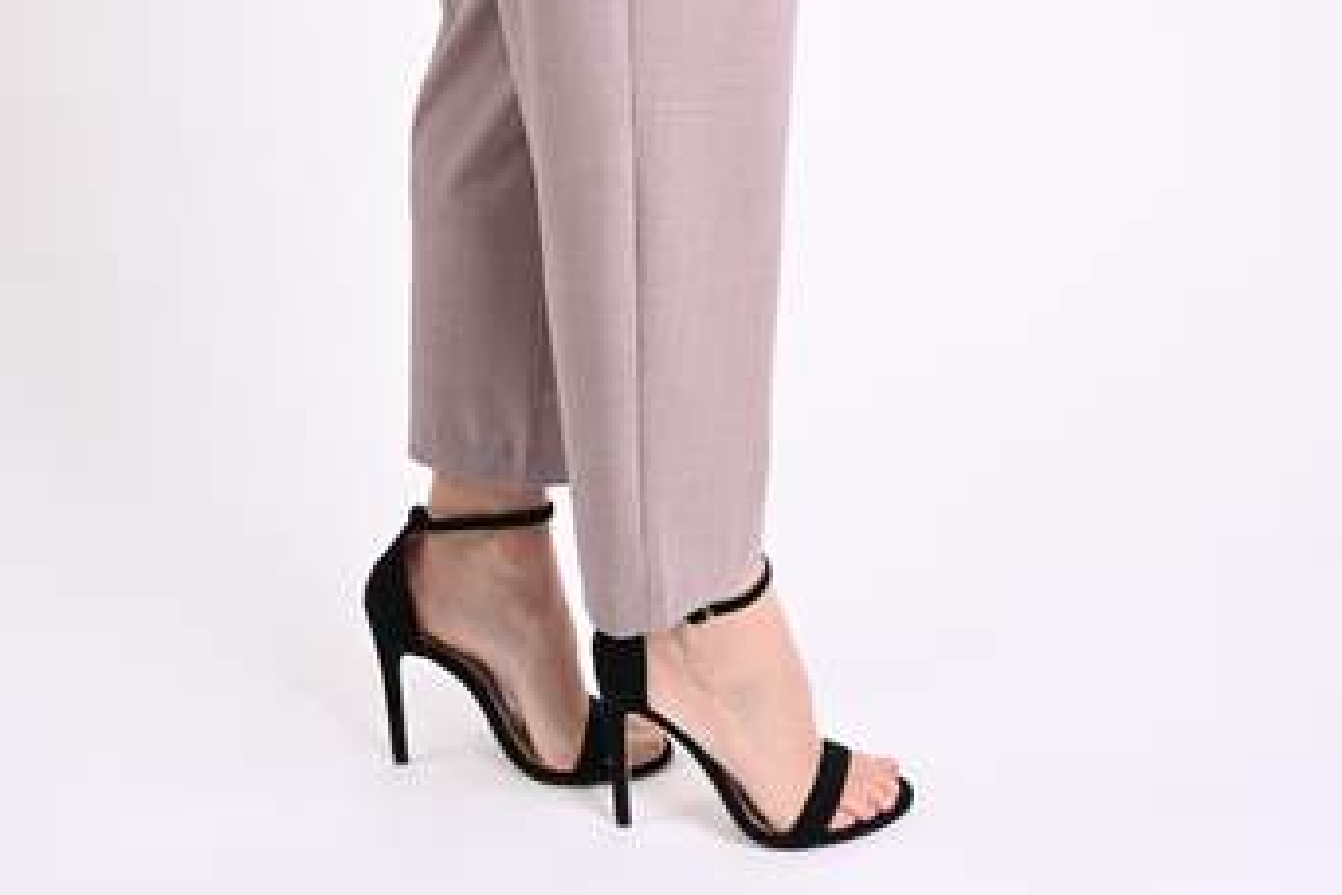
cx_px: 671
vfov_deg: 18.8
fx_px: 2609
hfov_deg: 28.8
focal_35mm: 70
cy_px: -47
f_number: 9
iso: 125
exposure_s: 1/125
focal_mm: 46
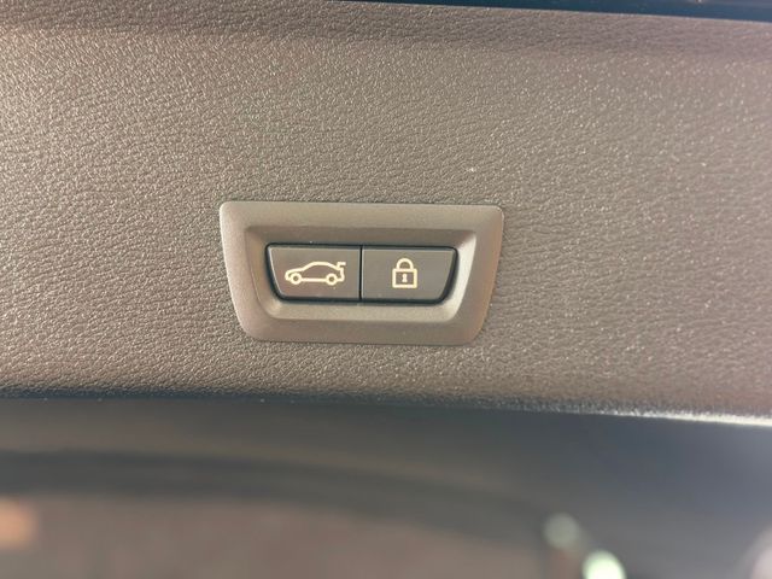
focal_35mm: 48
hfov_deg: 39.7
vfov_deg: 30.3
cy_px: 290
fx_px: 1070
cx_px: 386
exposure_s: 1/40
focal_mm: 6.76
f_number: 1.78
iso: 400
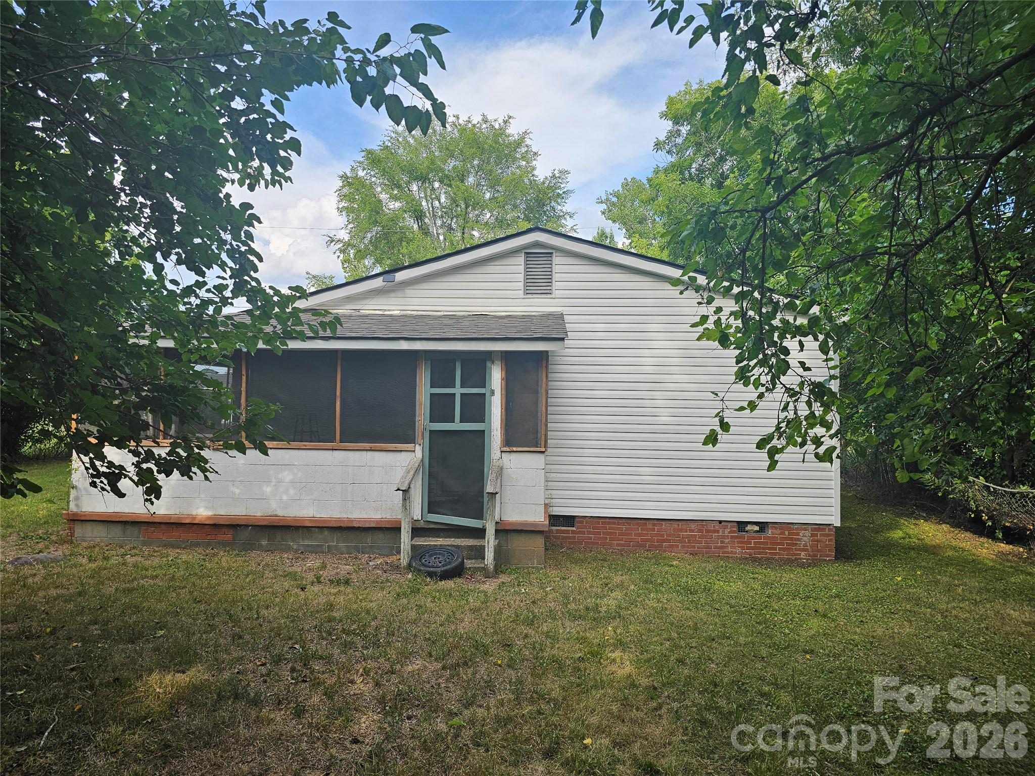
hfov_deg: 73.9
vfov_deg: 58.9
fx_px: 688
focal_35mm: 23
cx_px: 518
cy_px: 388
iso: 25
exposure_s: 1/359
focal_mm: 6.3
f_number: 1.7
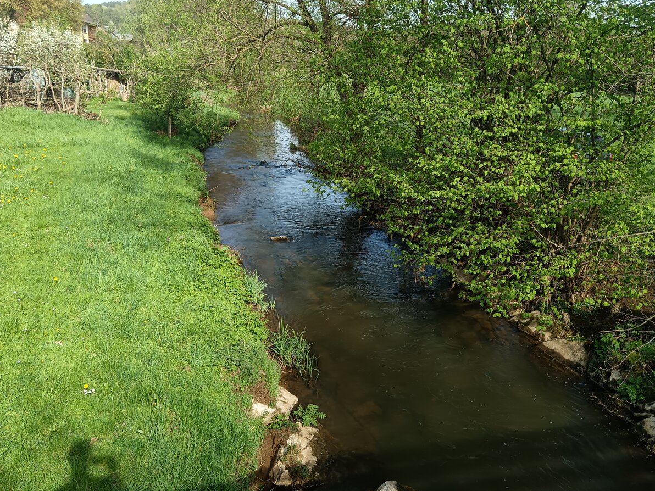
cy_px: 231
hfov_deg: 61.6
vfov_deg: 48.2
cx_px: 312
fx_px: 549
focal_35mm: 29
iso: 100
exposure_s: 1/328
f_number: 1.9
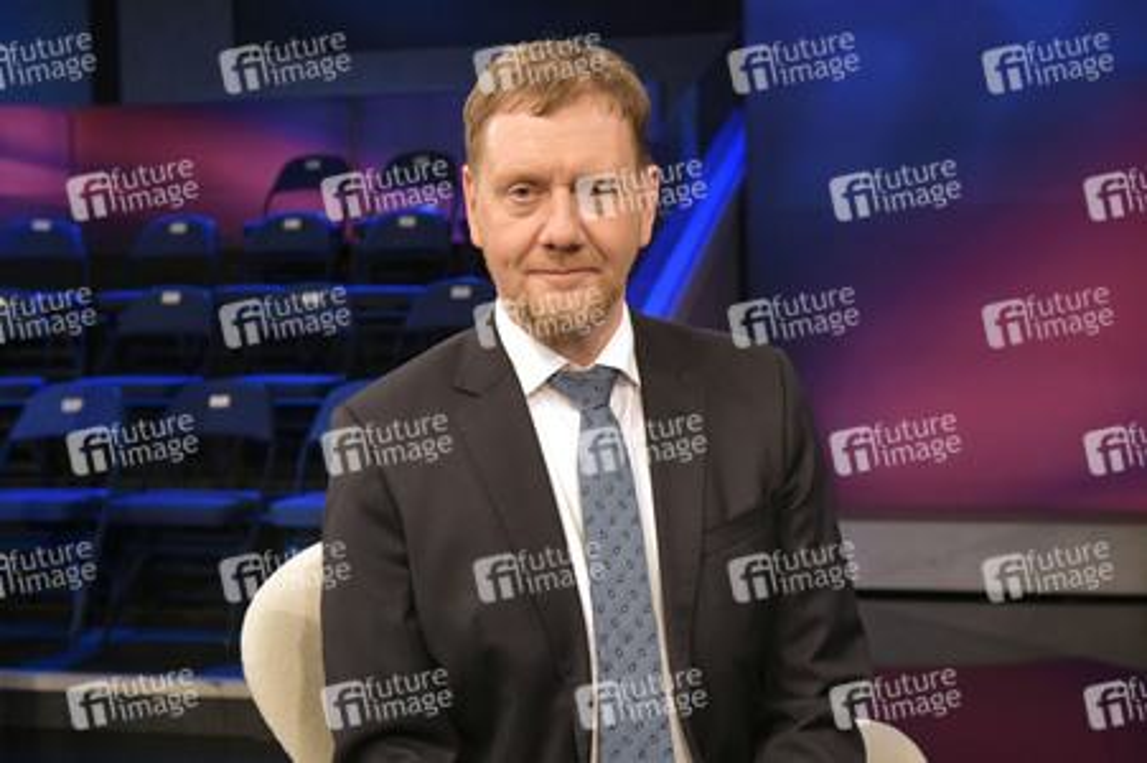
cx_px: 574
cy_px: 382
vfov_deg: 28.0
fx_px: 1528
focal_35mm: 48
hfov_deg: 41.1
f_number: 5.6
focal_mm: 48
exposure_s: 1/200
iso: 2000
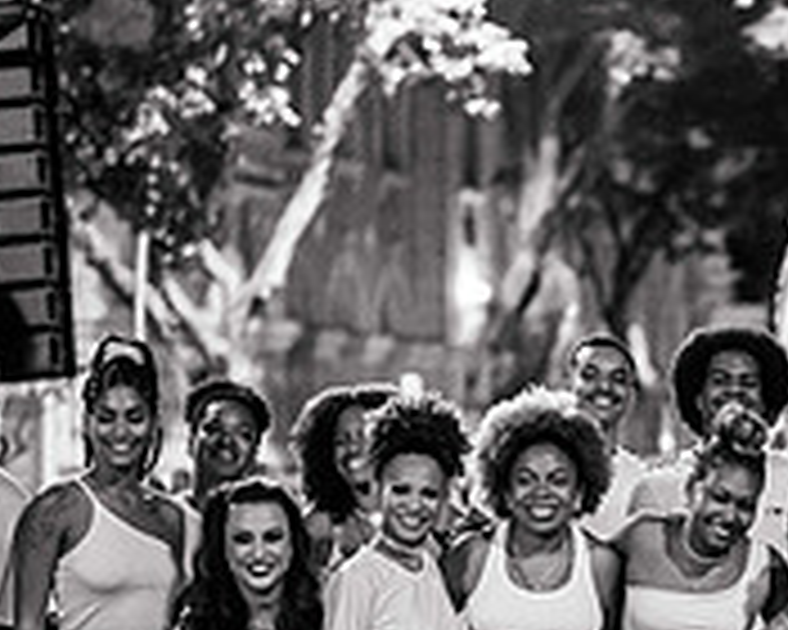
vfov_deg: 9.8
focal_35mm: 156
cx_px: 878
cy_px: 740
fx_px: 3638
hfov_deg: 12.2
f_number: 1.3
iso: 2000
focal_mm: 50
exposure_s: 1/250
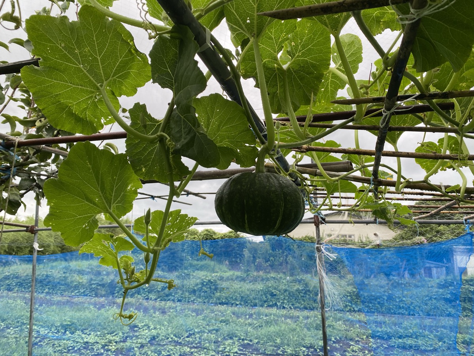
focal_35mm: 26
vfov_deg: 53.1
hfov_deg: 67.3
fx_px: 356
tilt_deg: +12.7
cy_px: 178
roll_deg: -1.2
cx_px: 237
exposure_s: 1/152
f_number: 1.8
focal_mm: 4.25
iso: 32
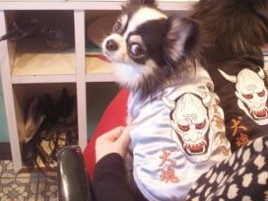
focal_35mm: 61
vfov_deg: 23.7
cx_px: 198
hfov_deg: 31.2
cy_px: 42
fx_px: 472
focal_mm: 7.7
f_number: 3.5
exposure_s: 1/15
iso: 160
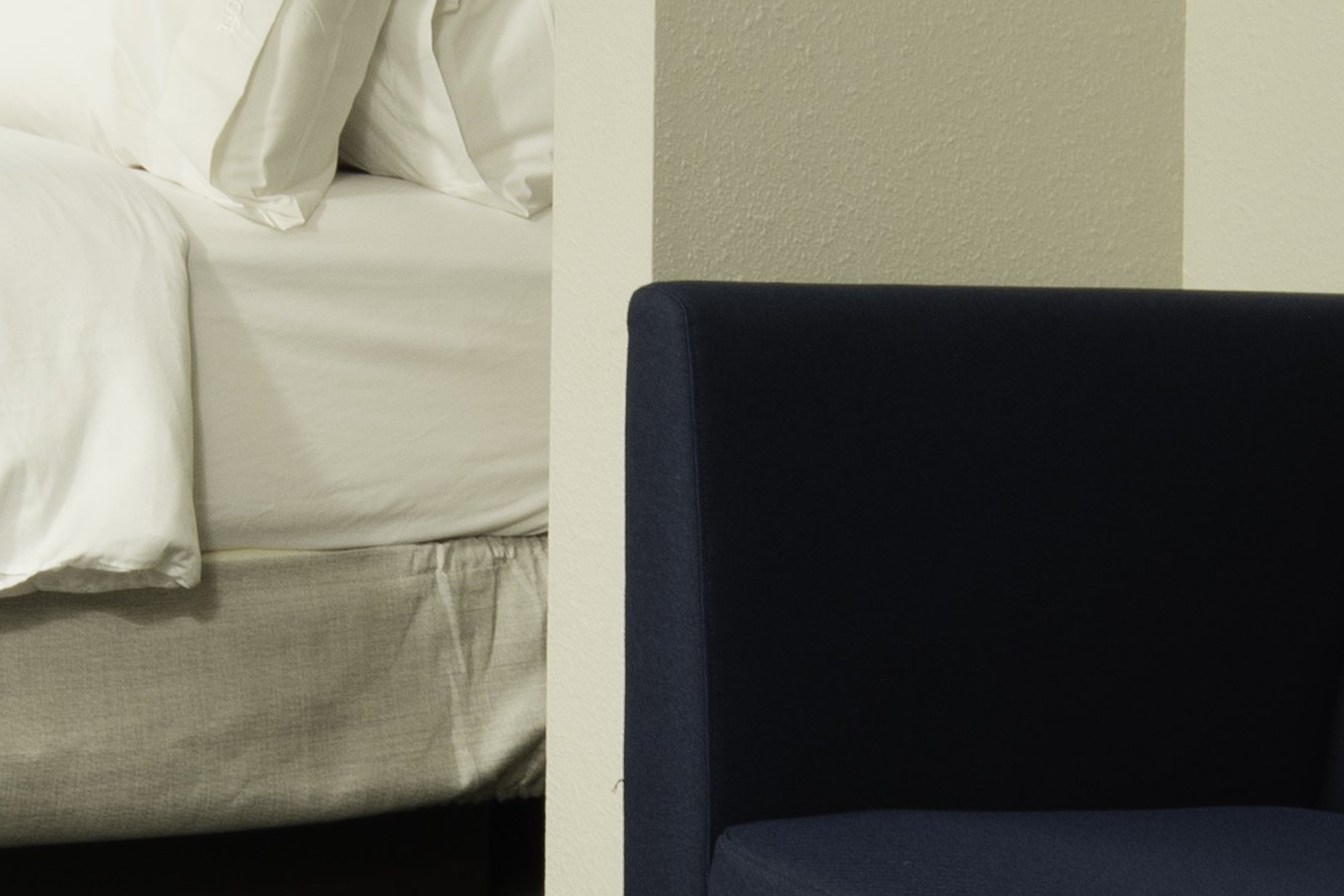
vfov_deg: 13.1
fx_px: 3844
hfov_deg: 19.6
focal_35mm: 103
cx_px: 214
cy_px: 968
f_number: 11
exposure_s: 1/13
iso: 100
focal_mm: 17
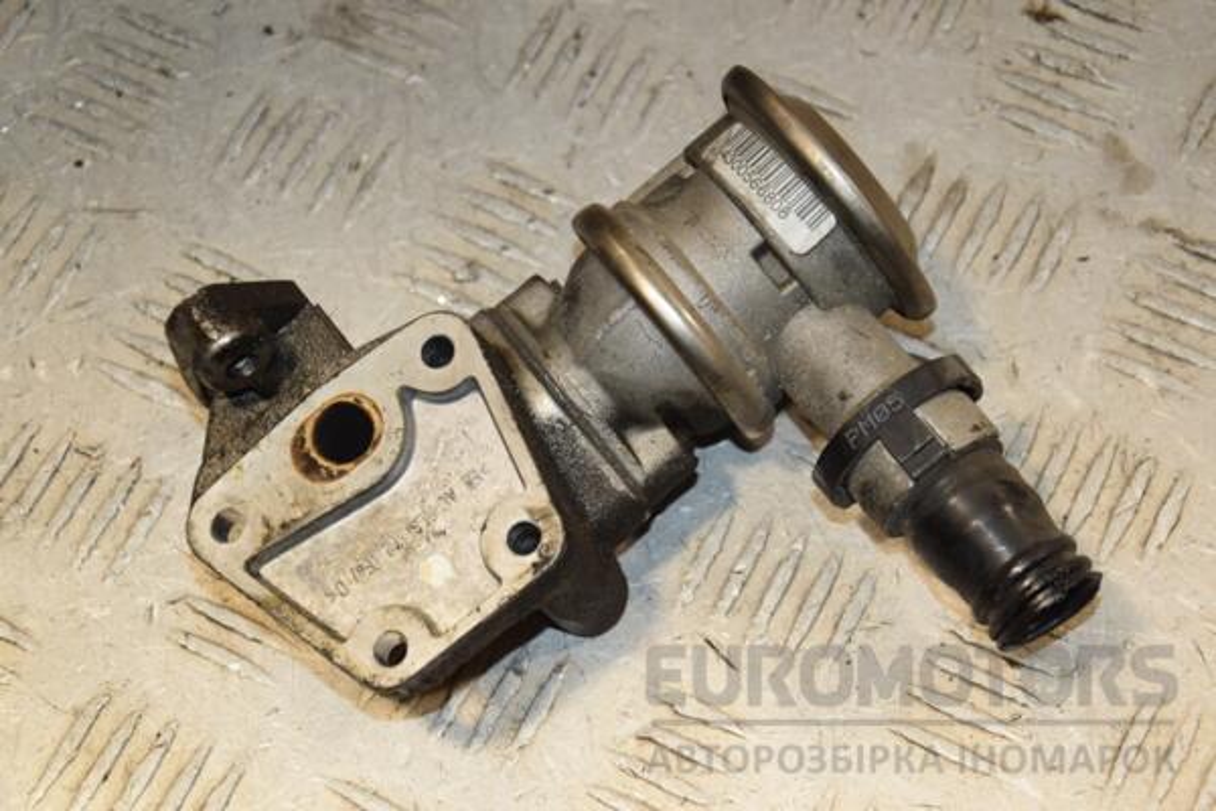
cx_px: 608
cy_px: 406
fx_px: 3141
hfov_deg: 21.9
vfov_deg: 14.7
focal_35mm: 93
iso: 800
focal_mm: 62
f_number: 7.1
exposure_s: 1/200
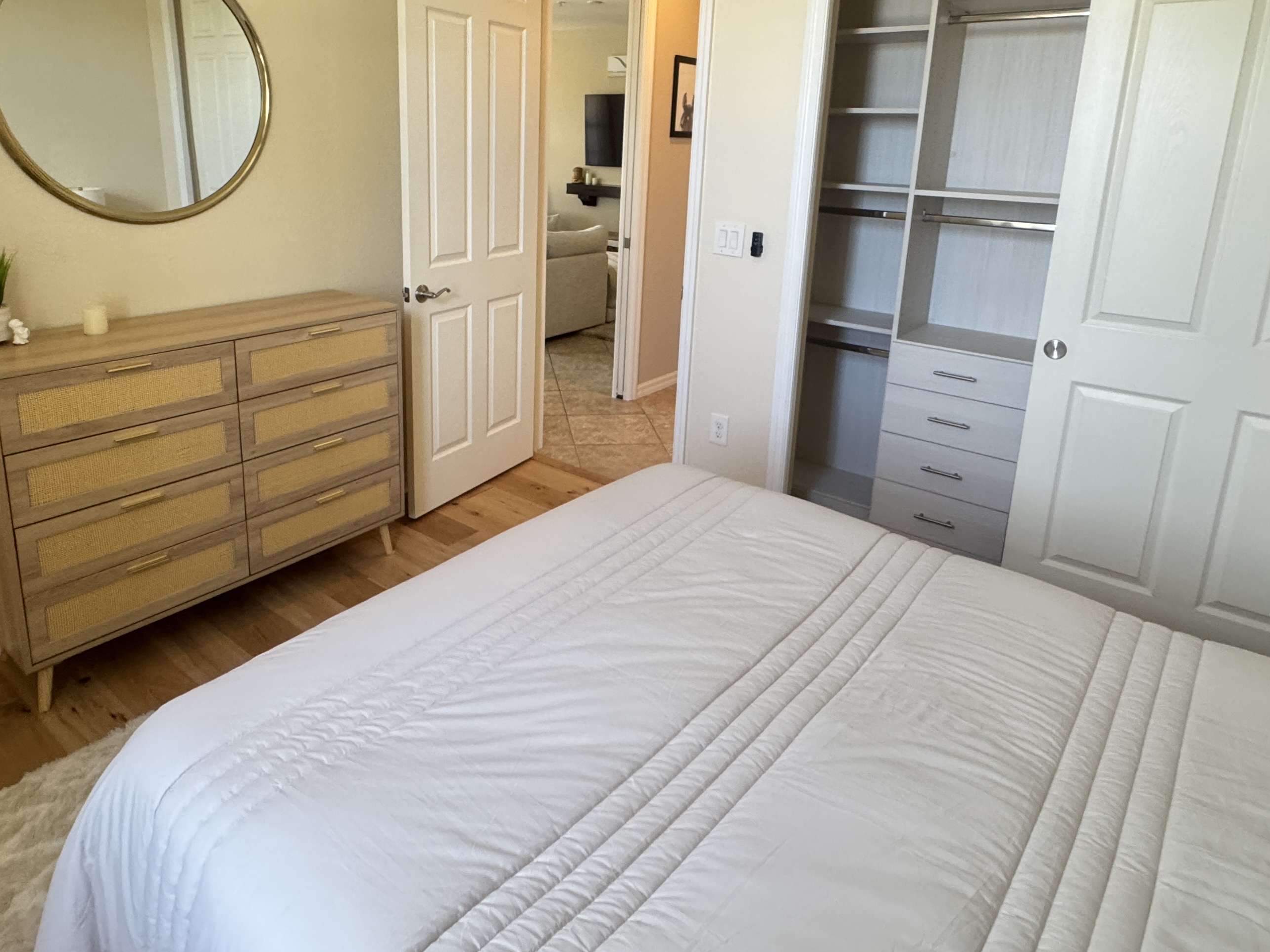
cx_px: 586
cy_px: 328
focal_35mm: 22
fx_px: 807
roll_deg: -2.2
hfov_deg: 76.3
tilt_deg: -13.1
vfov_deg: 59.8
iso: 320
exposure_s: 1/60
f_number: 2.2
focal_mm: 2.22
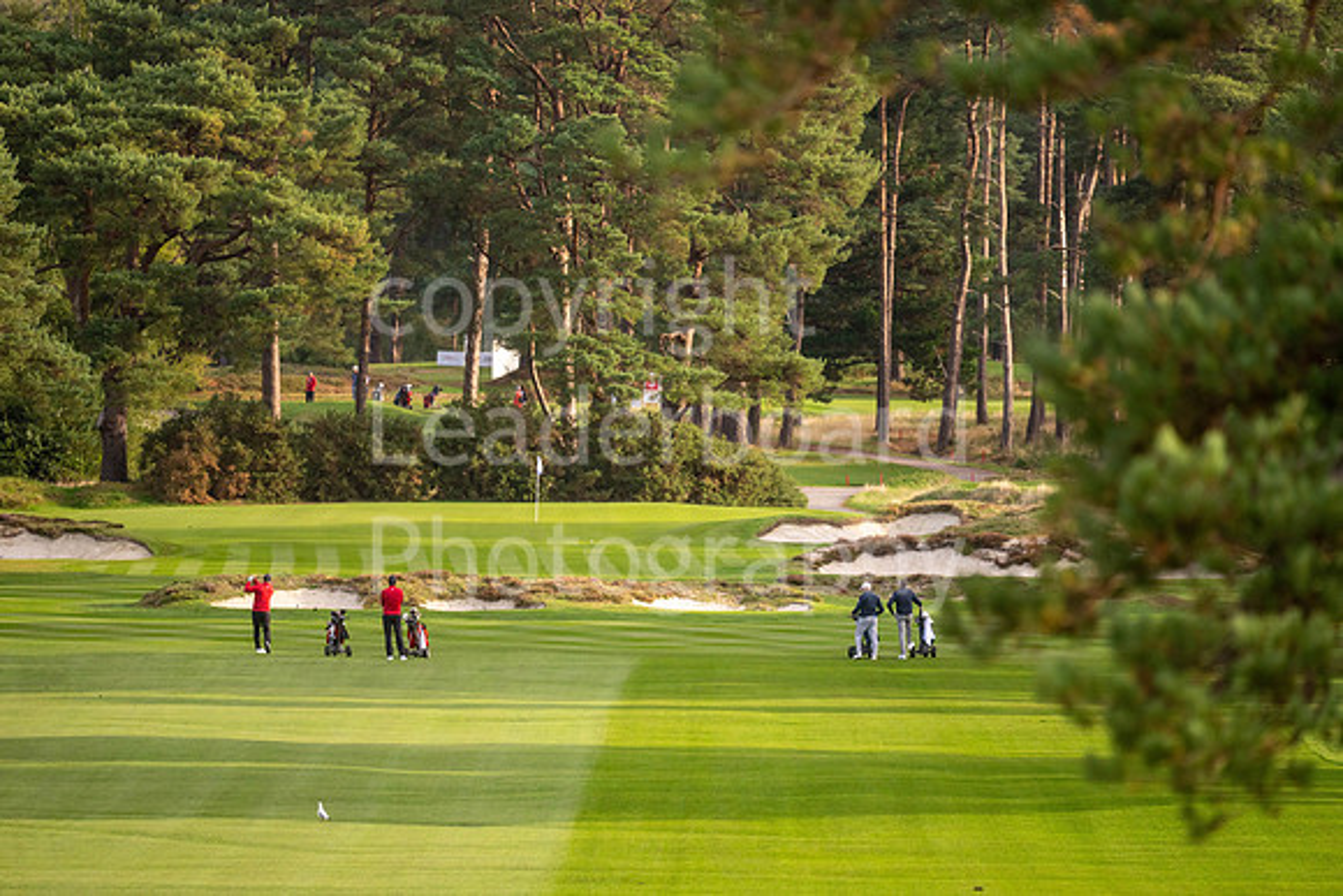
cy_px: 448
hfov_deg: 6.9
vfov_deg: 4.6
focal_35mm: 300
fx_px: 11194
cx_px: 672
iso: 640
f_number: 4
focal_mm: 300
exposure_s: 1/2500
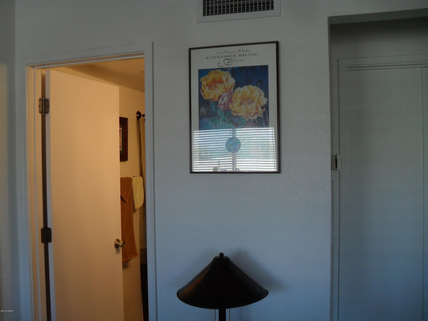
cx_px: 214
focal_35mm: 35
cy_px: 160
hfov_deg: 52.6
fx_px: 433
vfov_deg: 40.7
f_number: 2.8
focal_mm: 6.2
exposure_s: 1/30
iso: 160
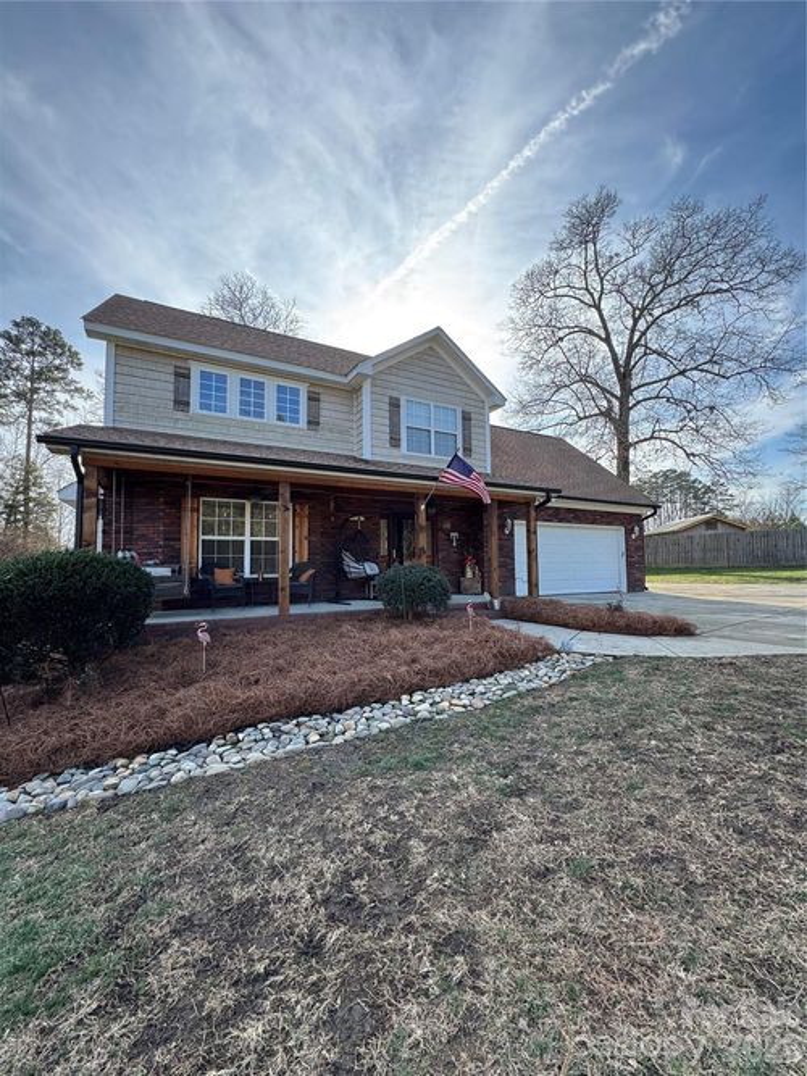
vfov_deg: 102.1
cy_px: 538
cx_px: 404
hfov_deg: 85.7
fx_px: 435
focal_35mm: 14
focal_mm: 2.22
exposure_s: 1/409
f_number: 2.2
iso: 40
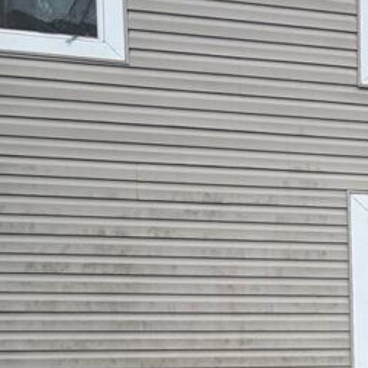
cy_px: 377
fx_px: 469
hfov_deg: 29.5
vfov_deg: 37.7
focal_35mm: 39
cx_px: 529
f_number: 2.2
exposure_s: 1/506
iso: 40
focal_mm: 2.22
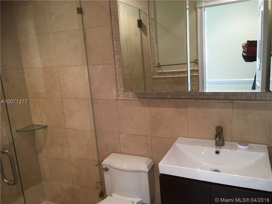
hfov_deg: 61.7
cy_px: 102
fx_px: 228
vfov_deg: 48.2
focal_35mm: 29
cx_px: 136
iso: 50
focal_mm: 4.15
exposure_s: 1/15
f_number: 2.2
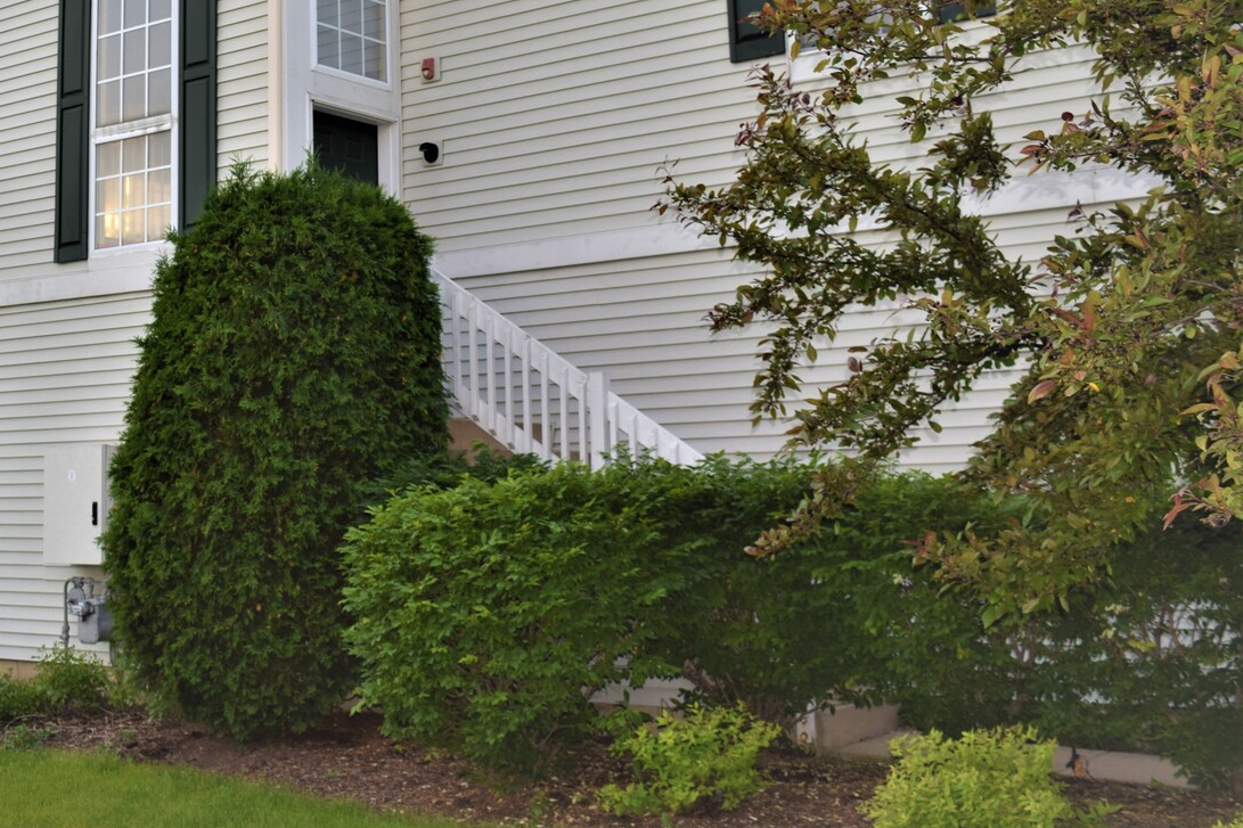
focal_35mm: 49
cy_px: 232
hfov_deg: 39.3
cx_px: 322
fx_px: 1691
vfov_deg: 27.2
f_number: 5.6
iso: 180
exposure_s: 1/125
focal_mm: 22
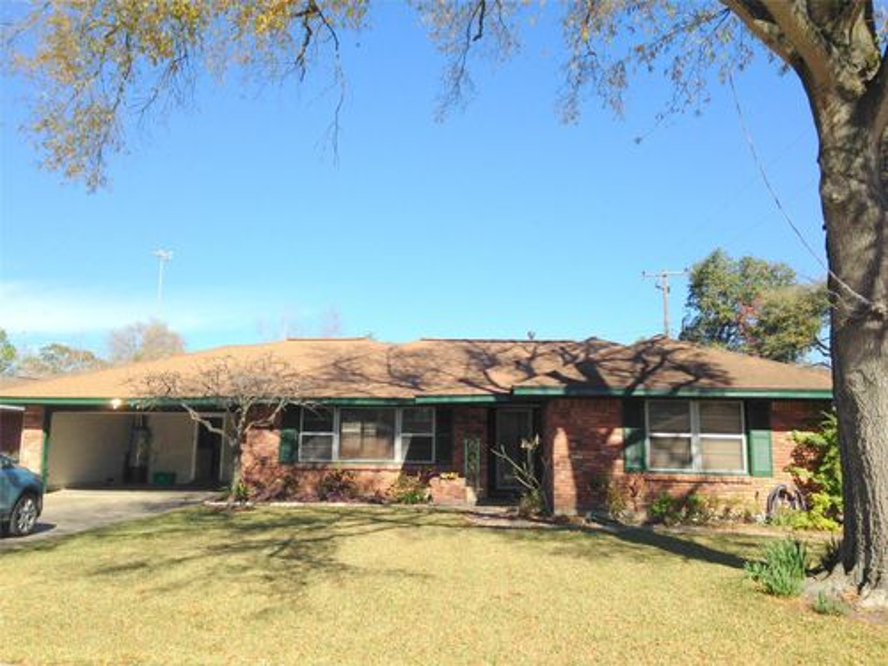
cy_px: 333
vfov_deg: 42.9
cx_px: 444
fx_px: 847
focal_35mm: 33
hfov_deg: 55.4
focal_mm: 4.12
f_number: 2.4
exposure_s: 1/1506
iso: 64
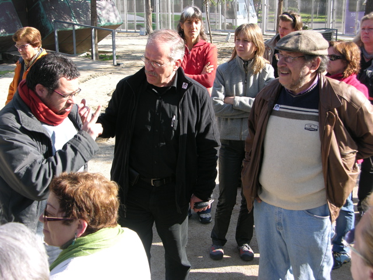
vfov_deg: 27.0
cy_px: 140
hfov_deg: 35.5
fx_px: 582
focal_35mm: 54
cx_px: 186
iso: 50
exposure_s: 1/110
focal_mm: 13.7
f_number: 3.9
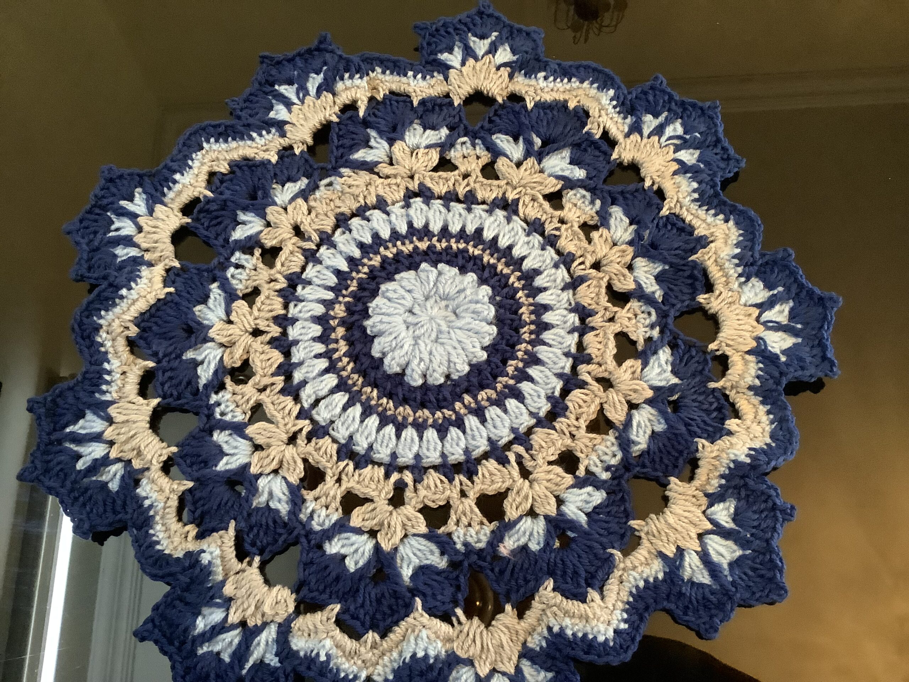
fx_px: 814
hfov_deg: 58.4
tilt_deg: -68.6
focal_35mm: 31
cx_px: 454
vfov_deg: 45.4
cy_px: 341
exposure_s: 1/33
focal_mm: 3.3
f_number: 2.4
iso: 400
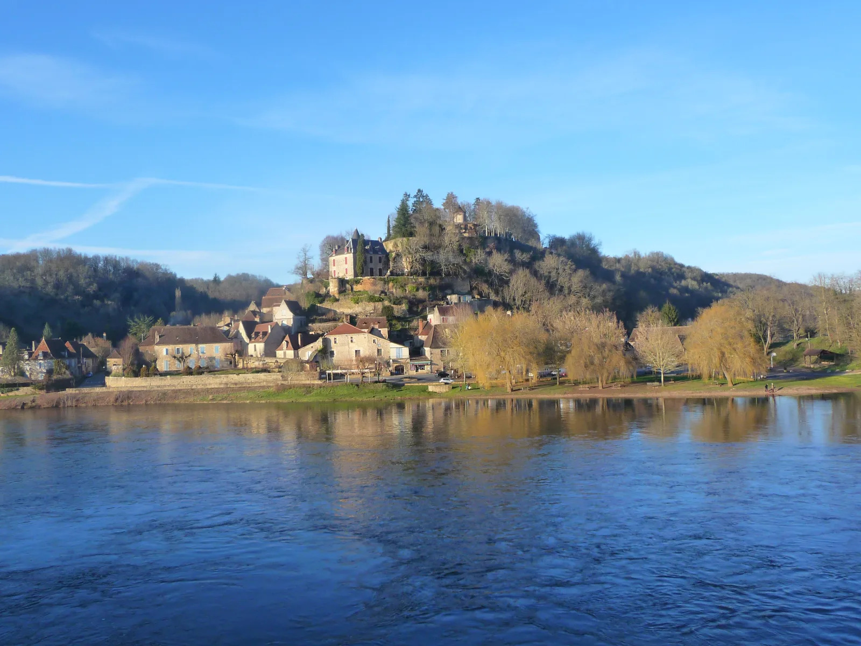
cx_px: 430
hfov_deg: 56.8
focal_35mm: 32
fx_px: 796
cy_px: 323
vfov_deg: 44.2
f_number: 3.5
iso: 160
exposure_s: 1/500
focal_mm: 5.3
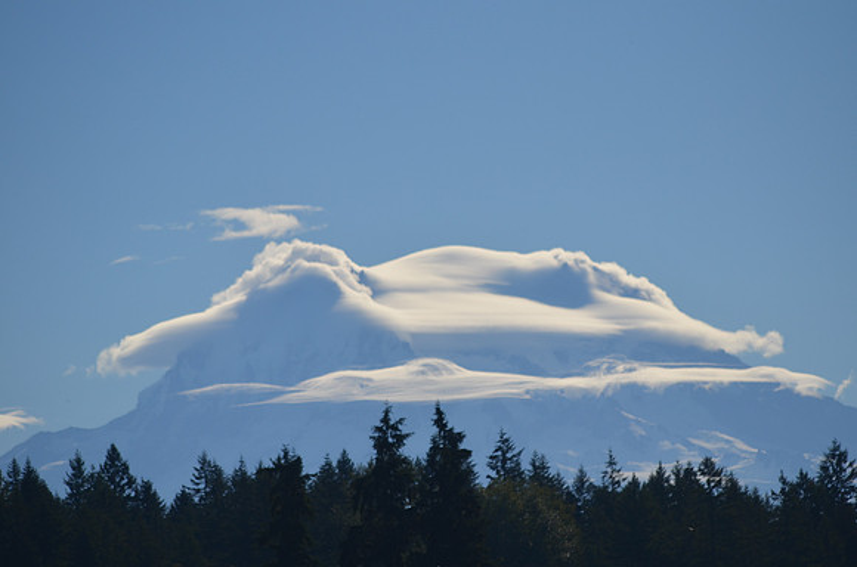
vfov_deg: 4.7
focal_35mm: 292
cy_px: 284
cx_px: 428
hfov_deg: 7.1
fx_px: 6948
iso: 220
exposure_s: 1/2000
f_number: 5.6
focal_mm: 195
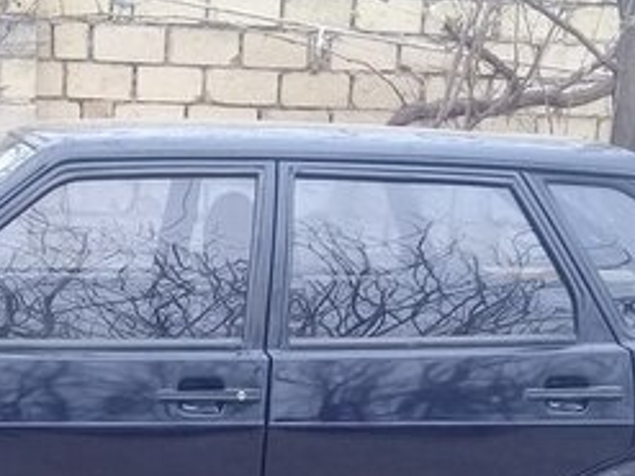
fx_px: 1522
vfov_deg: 16.7
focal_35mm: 83
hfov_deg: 23.2
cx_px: 129
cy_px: 629
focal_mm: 3.3
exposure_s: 1/122
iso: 50
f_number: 2.2
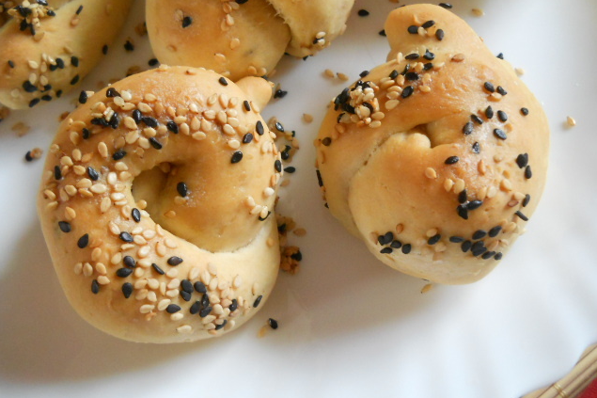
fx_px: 713
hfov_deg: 45.4
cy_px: 200
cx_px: 299
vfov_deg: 31.2
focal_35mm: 43
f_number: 3.1
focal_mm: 6.72
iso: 400
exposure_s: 1/80
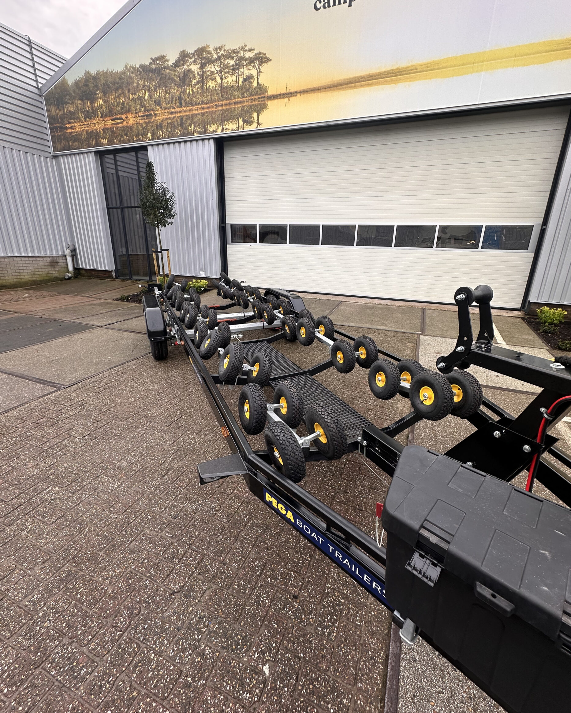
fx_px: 317
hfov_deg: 84.0
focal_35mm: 15
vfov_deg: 96.8
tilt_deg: -17.5
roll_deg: -2.5
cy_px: 347
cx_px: 291
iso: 40
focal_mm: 2.22
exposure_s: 1/134
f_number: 2.2
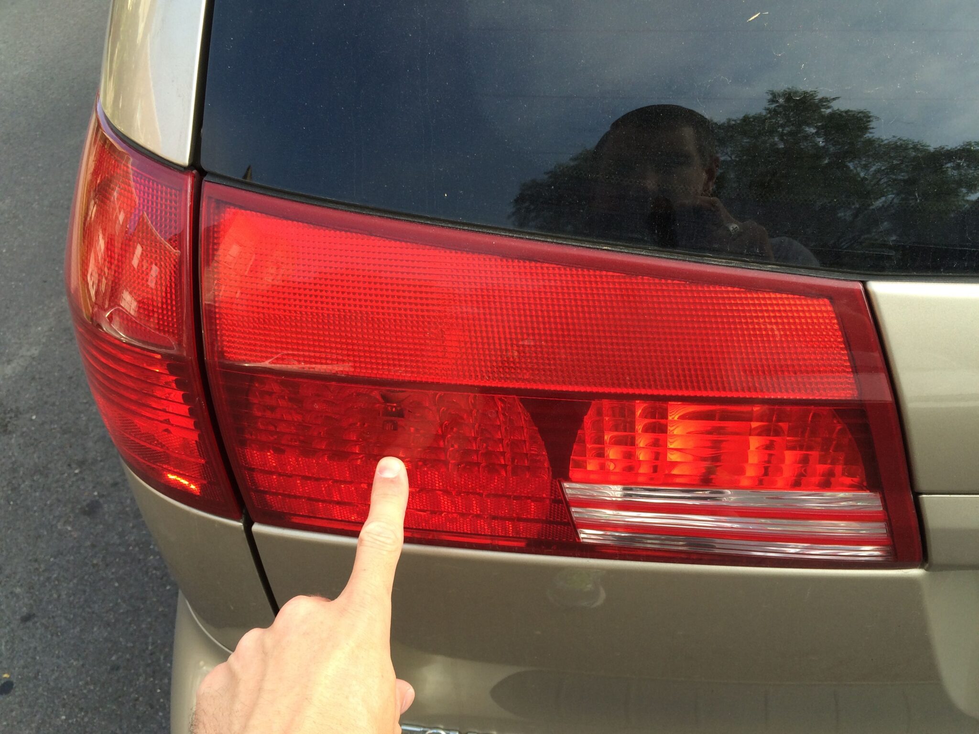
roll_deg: +5.4
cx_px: 490
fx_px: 820
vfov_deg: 48.2
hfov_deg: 61.7
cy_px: 367
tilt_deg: -38.3
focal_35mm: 29
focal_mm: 4.15
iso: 32
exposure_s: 1/256
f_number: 2.2
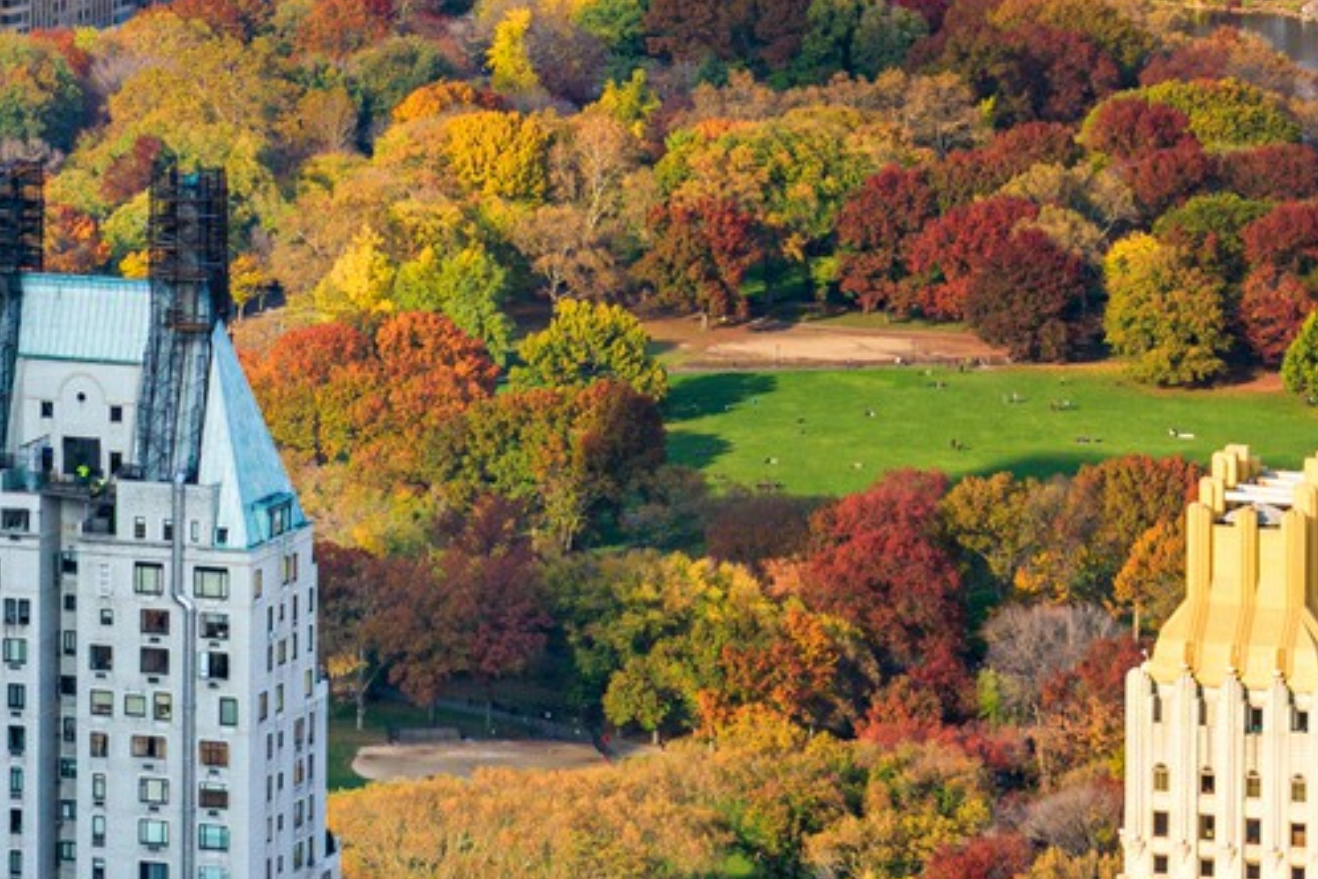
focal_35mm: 264
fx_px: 9665
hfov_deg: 7.8
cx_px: 345
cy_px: -569
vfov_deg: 5.1
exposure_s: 1/125
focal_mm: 62
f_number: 7.1
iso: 100
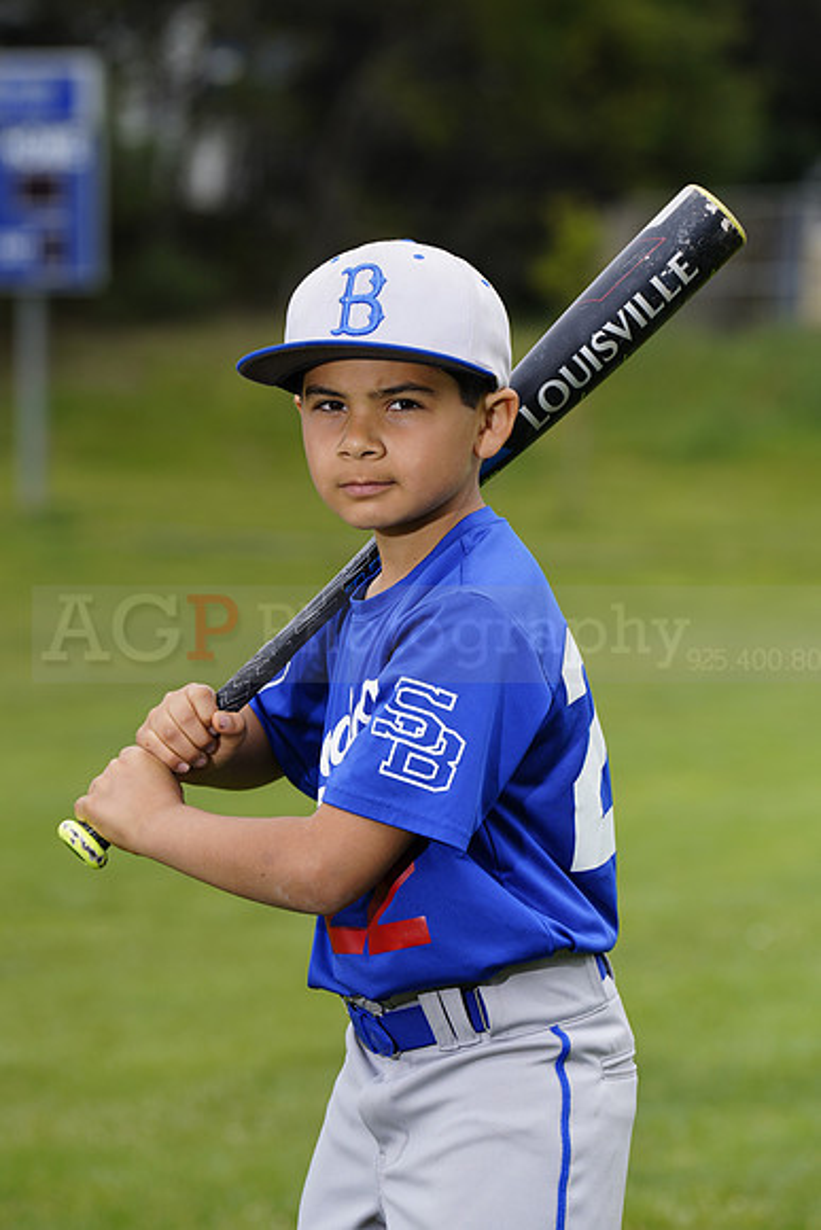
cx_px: 410
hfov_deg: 7.2
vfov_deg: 10.8
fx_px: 6529
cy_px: 615
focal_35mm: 191
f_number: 6.3
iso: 100
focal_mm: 191
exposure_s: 1/250
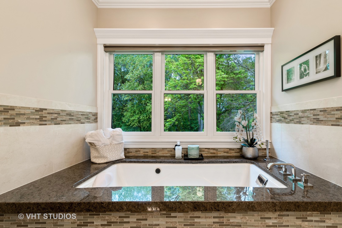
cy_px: 114
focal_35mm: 16
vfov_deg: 73.8
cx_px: 171
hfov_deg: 96.7
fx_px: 152
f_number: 8
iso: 200
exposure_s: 1/2
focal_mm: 16
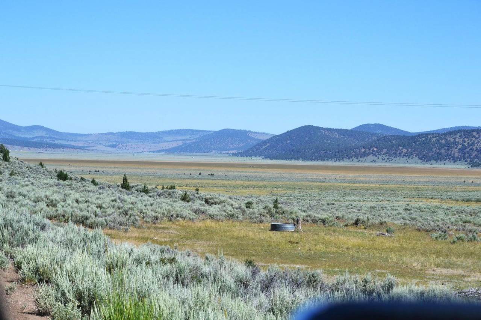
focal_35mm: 93
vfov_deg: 14.7
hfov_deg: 21.9
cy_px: 160
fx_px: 1242
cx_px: 240
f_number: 8
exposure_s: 1/250
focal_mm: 62
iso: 100
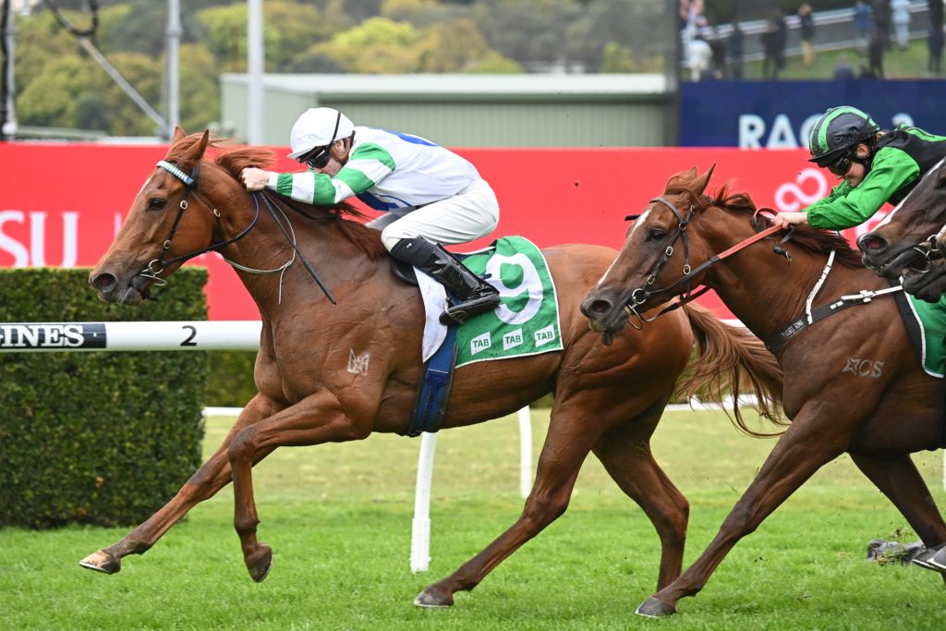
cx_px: 473
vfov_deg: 6.2
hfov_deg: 9.4
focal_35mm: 220
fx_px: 5782
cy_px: 316
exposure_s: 1/1600
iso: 1100
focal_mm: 220
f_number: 5.3
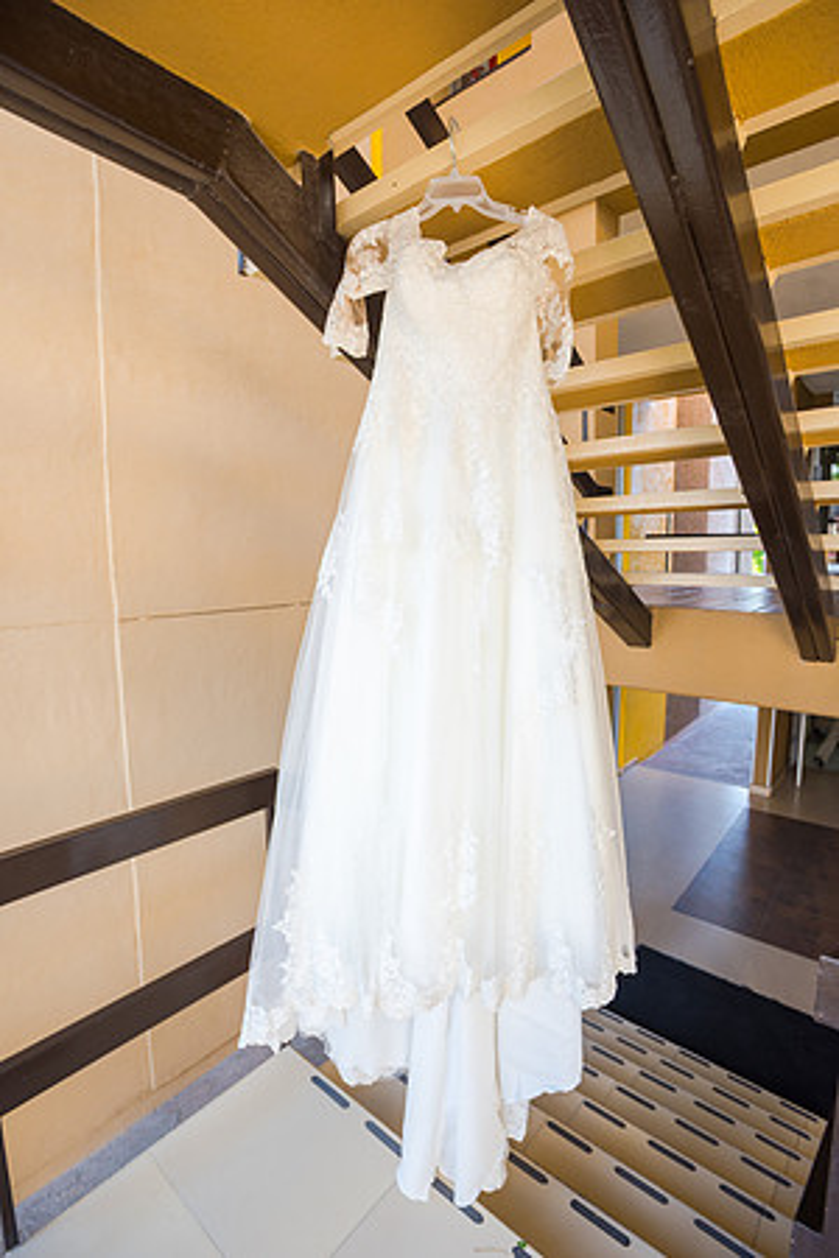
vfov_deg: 93.3
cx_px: 420
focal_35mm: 17
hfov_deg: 70.4
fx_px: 594
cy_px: 629
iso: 250
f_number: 3.5
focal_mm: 17
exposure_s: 1/80
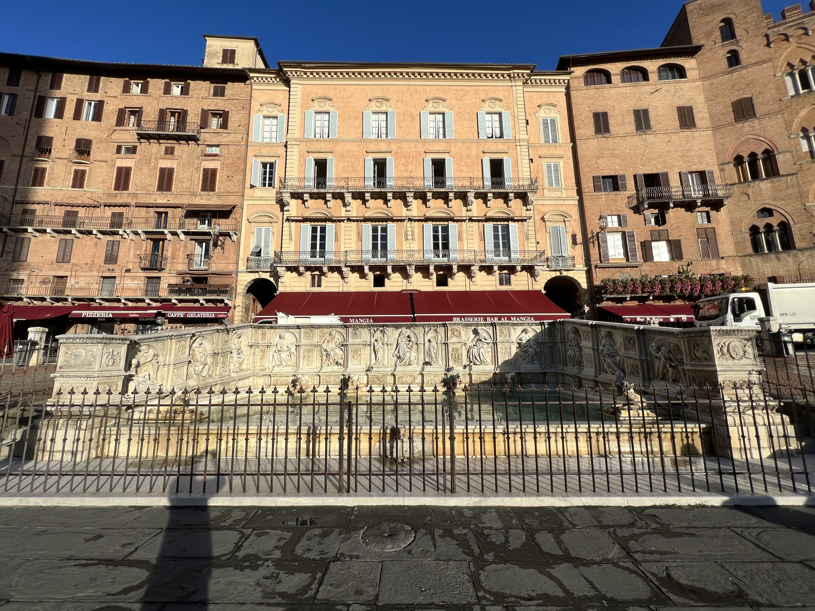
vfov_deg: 89.9
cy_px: 306
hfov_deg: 106.2
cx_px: 408
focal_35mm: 13
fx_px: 306
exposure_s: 1/1908
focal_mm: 1.57
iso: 32
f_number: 1.8
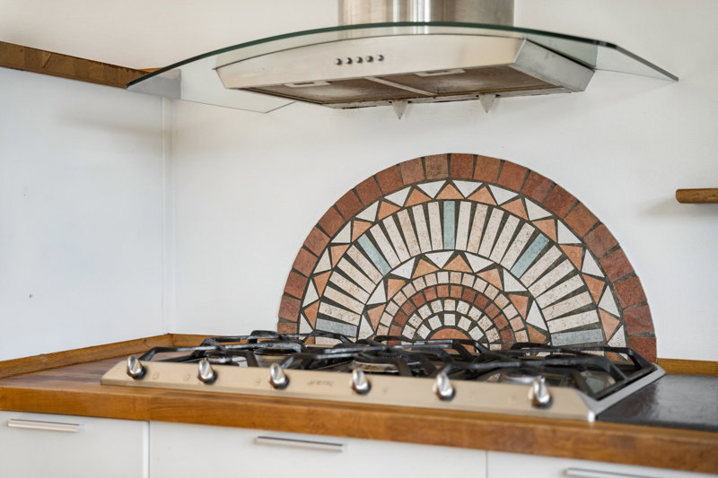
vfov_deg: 25.0
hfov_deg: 36.9
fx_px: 1077
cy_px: 239
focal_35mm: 54
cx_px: 359
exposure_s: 1/160
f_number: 2.8
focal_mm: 54
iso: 1000
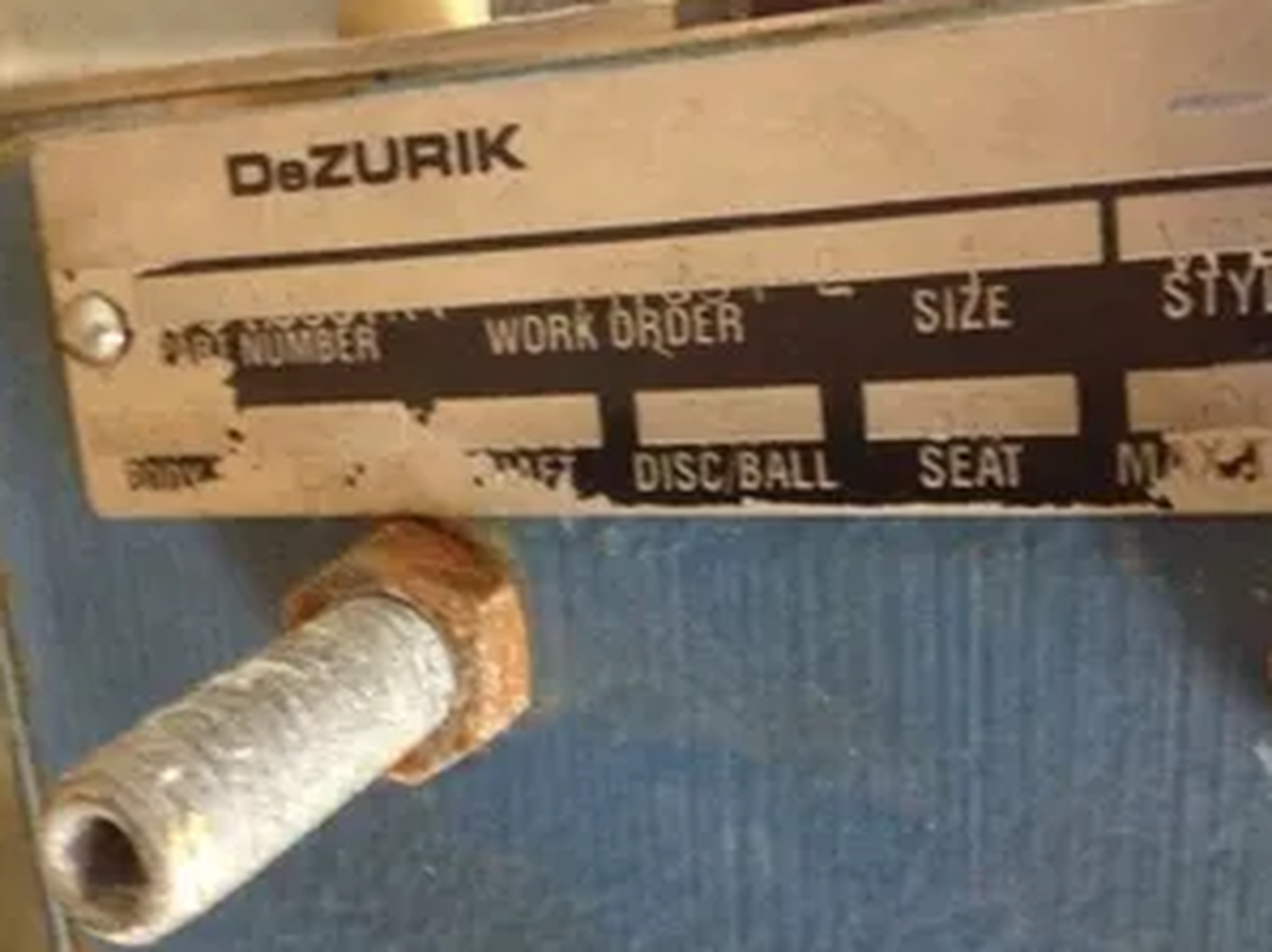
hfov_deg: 40.5
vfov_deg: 30.8
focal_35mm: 47
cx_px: 610
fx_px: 1726
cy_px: 414
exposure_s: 1/15
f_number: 2.4
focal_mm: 4.28
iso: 640
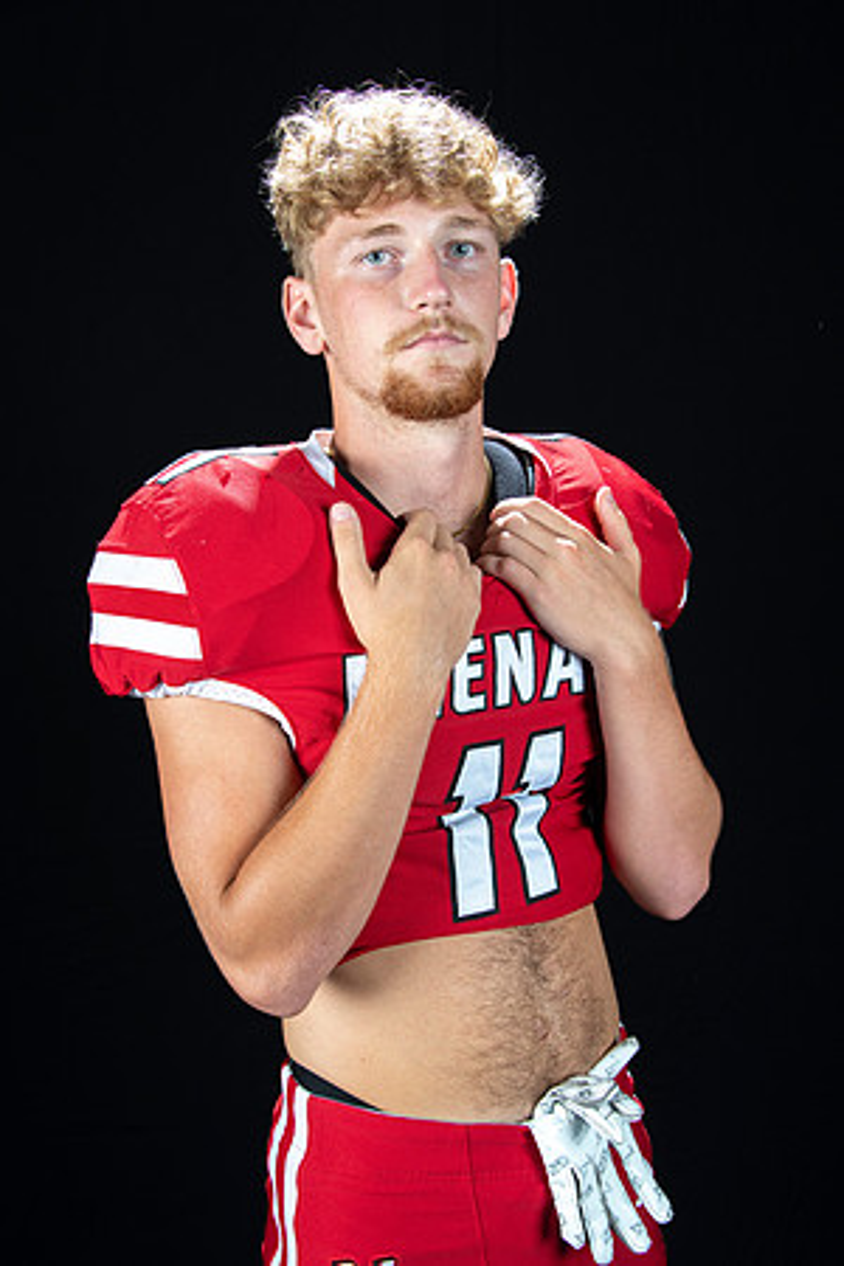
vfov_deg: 39.6
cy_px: 633
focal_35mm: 50
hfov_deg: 27.0
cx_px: 422
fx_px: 1758
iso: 320
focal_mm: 50
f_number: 9
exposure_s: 1/160
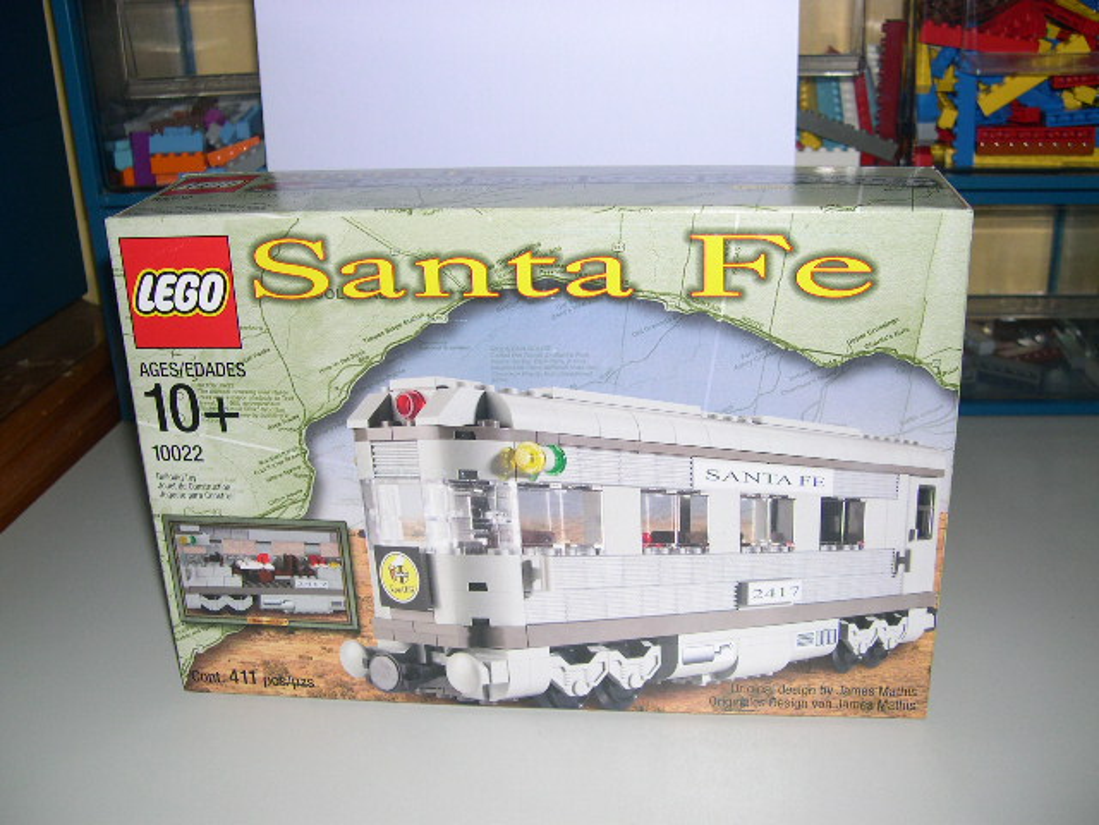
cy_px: 412
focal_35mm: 38
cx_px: 550
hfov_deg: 49.0
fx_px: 1206
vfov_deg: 37.7
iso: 100
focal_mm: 8
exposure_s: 1/60
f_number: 2.8
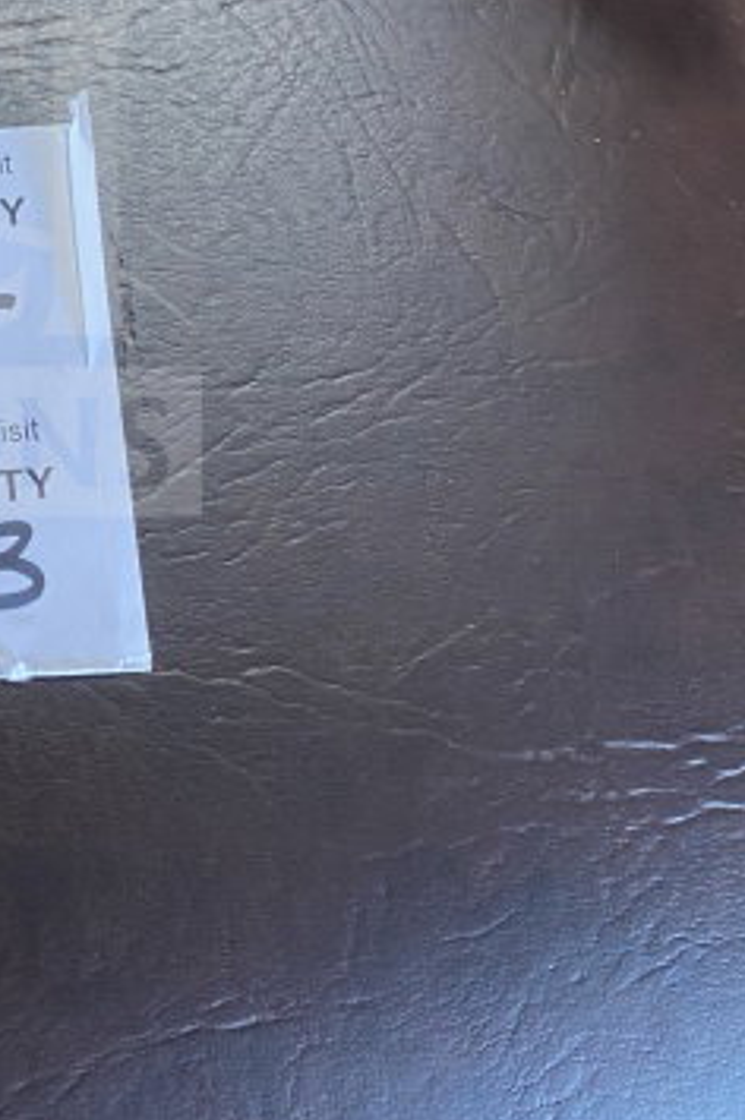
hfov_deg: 20.4
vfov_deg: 31.8
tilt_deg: -67.0
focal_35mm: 62
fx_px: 1928
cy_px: 267
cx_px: -155
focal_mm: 4.25
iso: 250
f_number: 1.8
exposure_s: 1/60
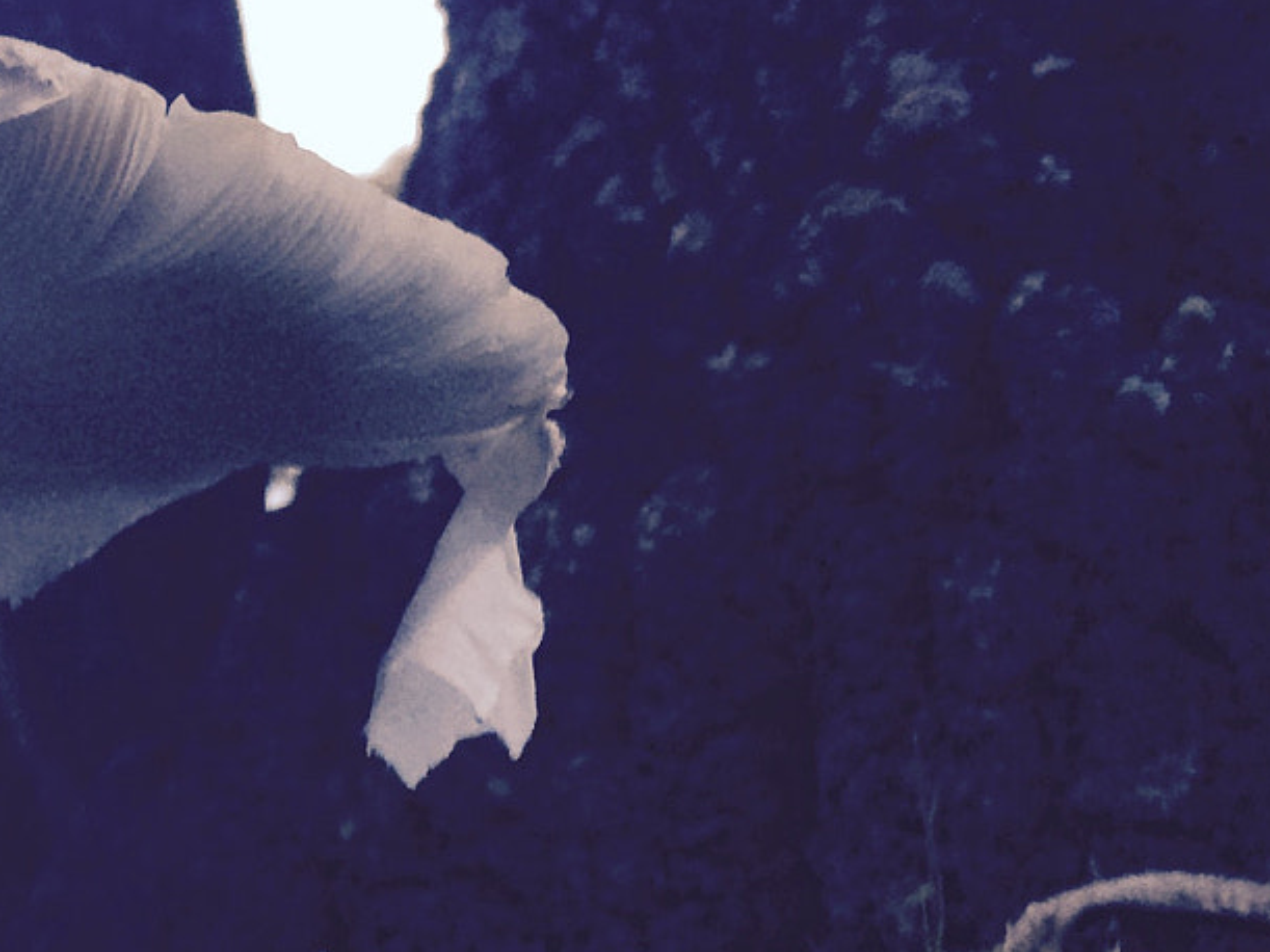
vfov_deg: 19.3
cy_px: 624
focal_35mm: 76
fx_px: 2788
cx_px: -314
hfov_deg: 23.2
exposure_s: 1/30
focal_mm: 4.15
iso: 125
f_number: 2.2
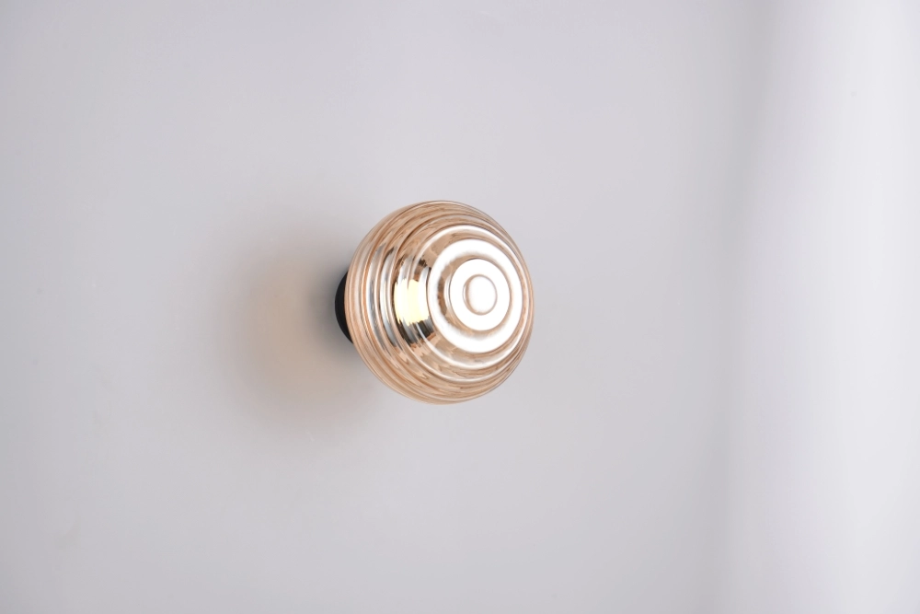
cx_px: 460
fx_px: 1789
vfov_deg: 19.5
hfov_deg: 28.8
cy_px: 307
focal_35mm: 70
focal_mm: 70
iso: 100
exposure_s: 1/8
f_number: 11
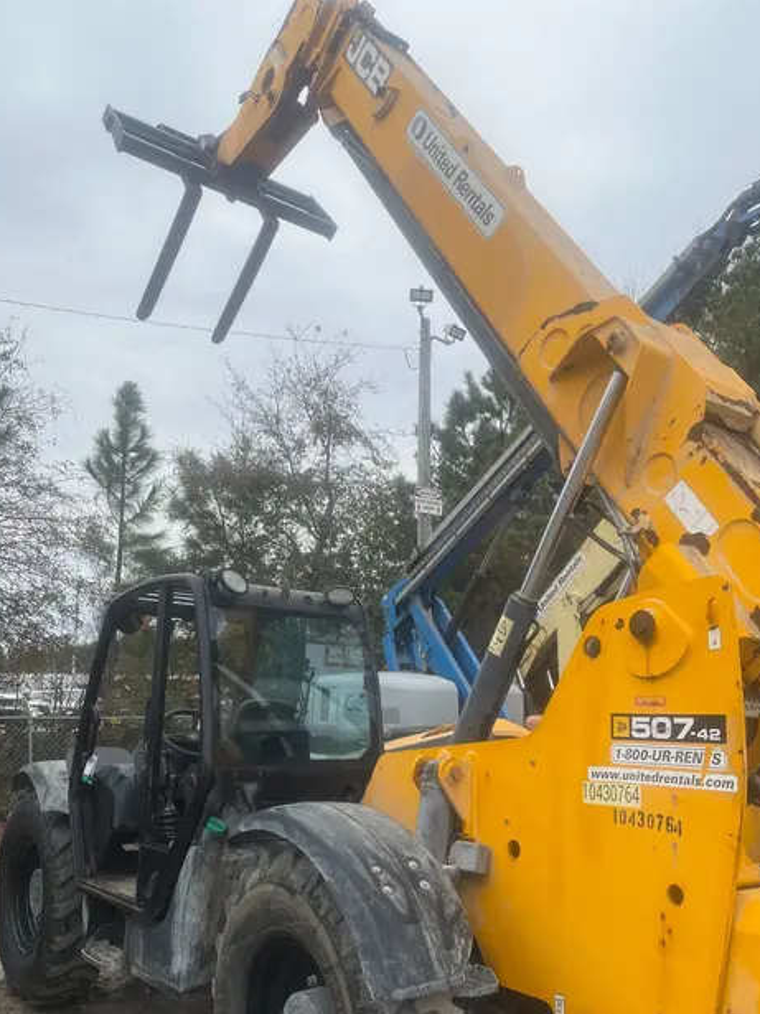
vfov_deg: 58.1
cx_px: 434
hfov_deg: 45.3
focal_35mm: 31
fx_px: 908
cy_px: 576
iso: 50
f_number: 1.6
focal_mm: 5.1
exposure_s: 1/2222
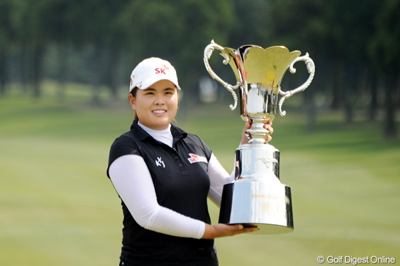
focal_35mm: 300
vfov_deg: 4.6
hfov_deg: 6.9
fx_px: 3333
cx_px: 200
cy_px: 133
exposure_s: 1/1000
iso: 640
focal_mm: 300
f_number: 5.6
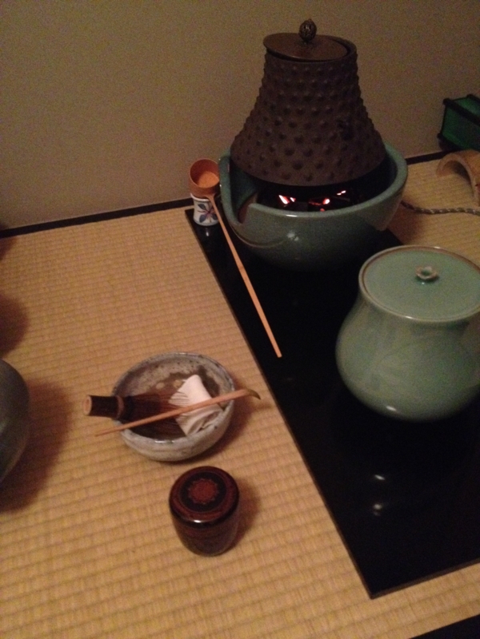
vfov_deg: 52.6
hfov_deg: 40.7
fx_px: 647
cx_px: 240
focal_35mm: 35
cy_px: 320
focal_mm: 4.28
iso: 800
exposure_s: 1/15
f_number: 2.4
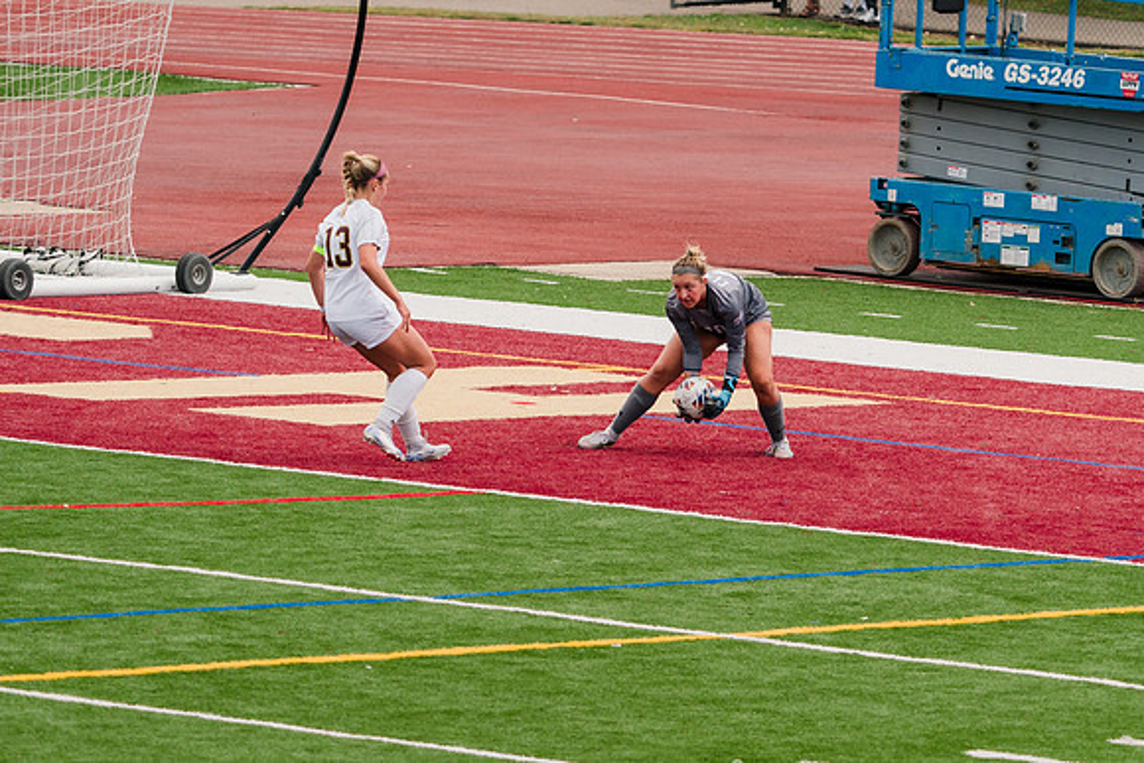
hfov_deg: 5.7
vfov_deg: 3.8
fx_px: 11419
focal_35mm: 359
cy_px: 494
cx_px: 672
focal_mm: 232
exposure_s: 1/1600
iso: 500
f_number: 5.6
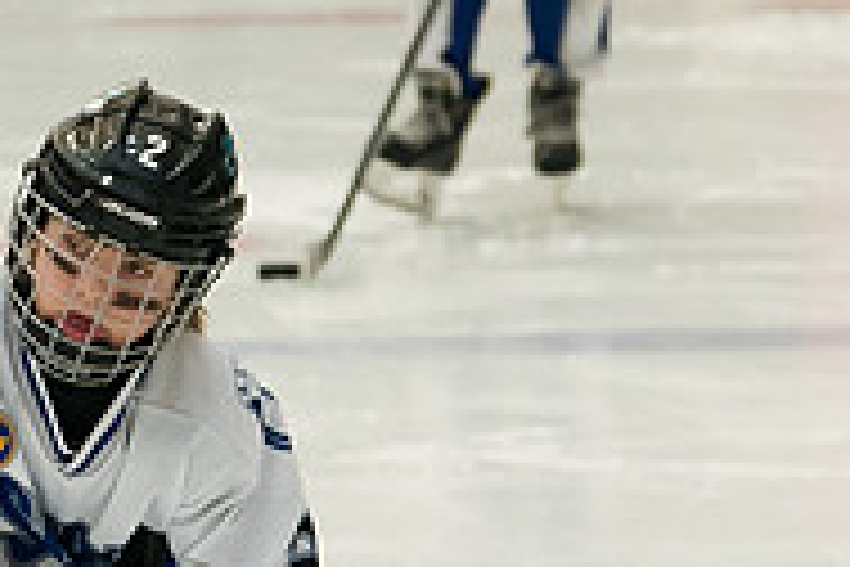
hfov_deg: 3.4
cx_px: 31
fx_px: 14402
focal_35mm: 610
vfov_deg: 2.2
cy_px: 916
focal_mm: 90
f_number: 3.5
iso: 1600
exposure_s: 1/1600
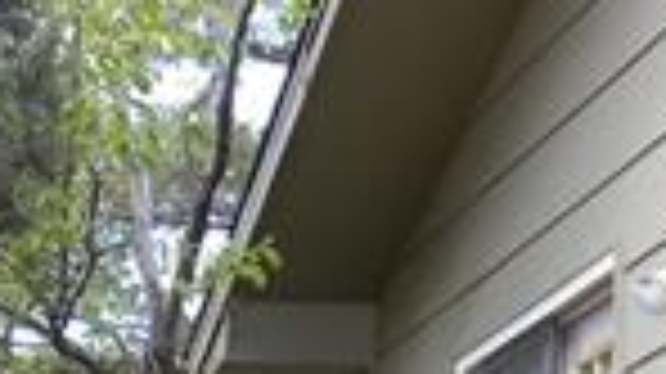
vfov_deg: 6.7
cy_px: 820
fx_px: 3071
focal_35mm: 174
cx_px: 225
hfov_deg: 12.4
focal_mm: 6.6
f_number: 3.5
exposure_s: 1/103
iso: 90
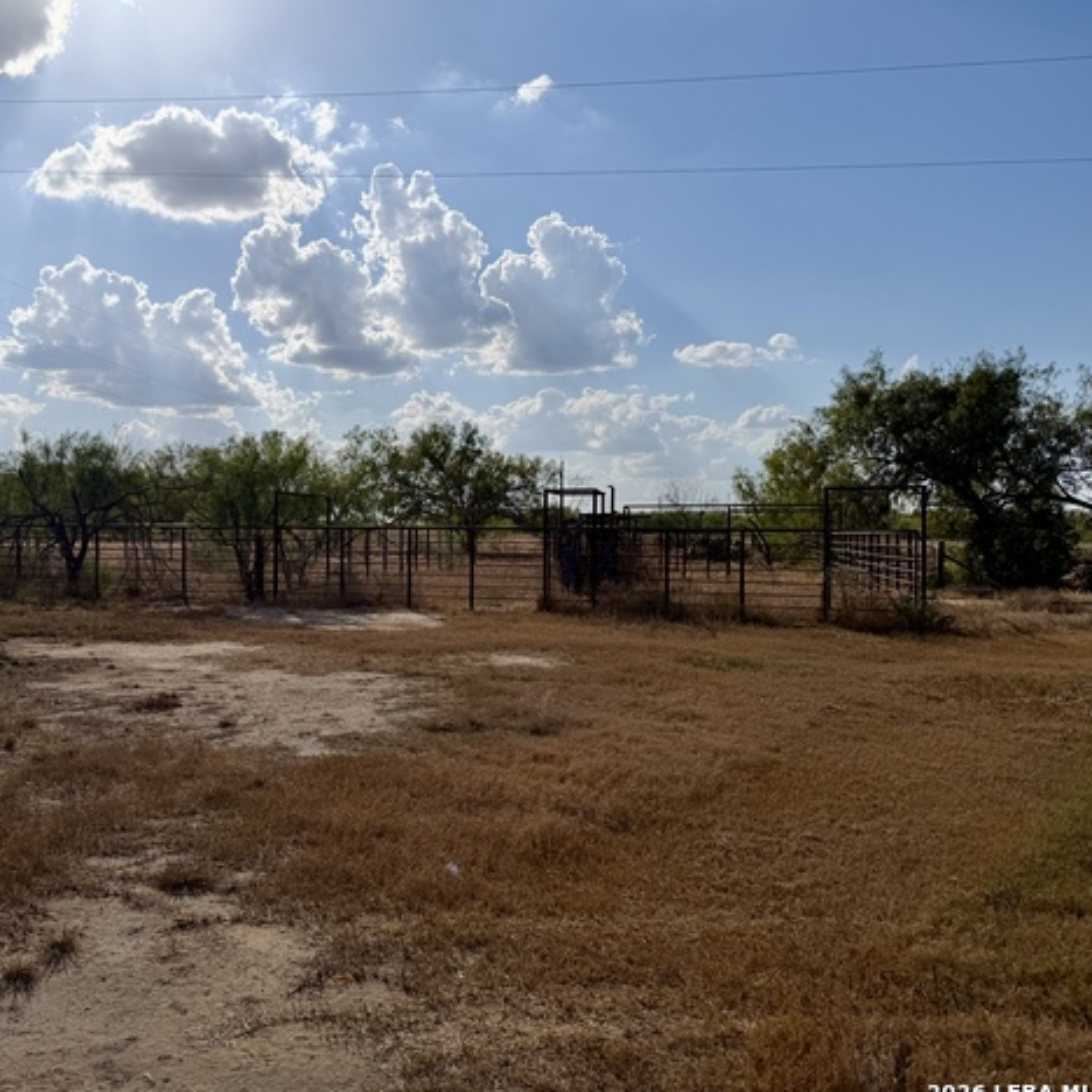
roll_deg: +0.3
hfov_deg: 54.5
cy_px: 546
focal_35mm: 29
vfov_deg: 55.6
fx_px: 1035
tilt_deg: -0.2
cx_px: 366
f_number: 1.78
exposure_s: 1/14286
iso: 80
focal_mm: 6.76
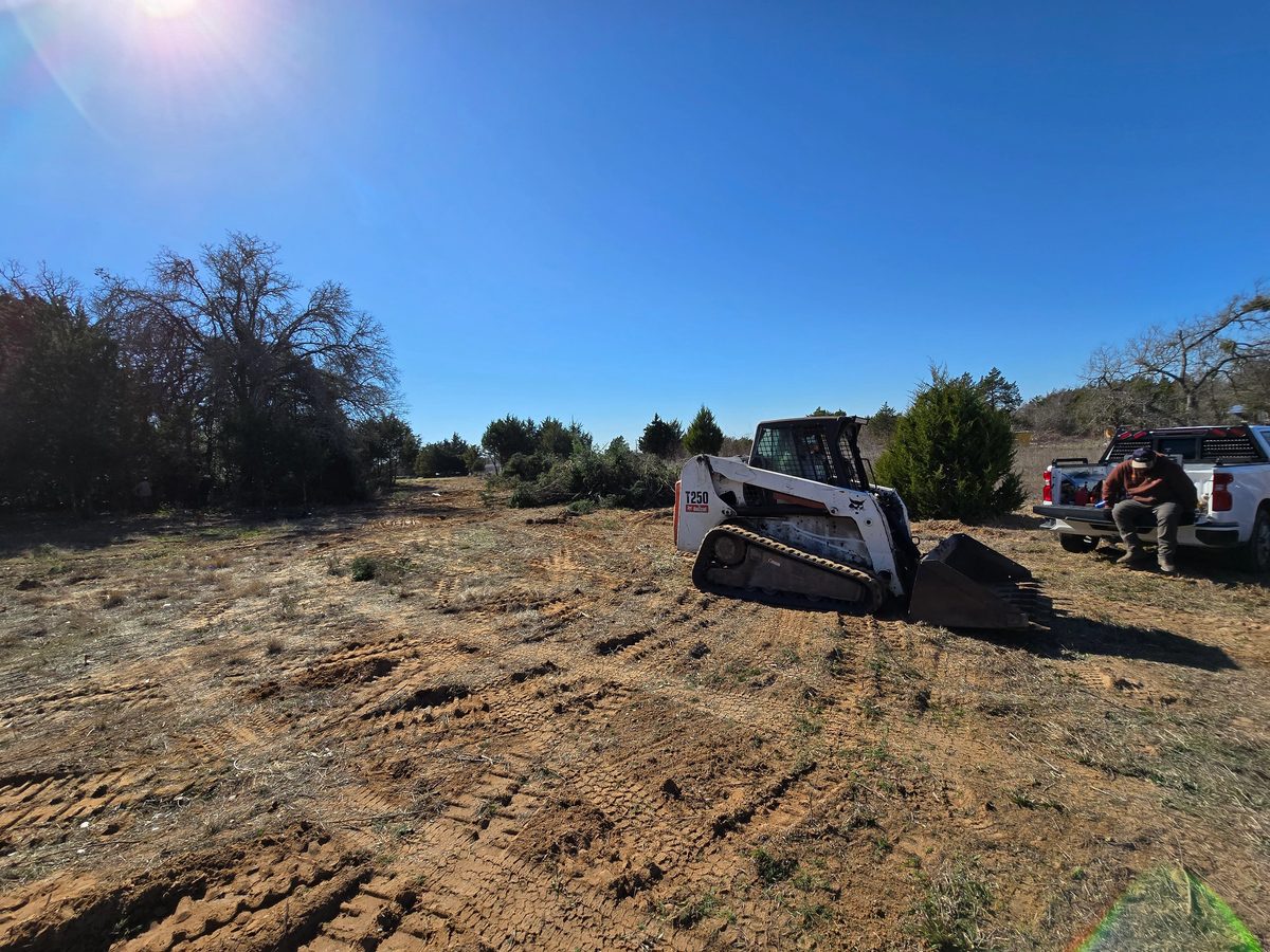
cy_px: 476
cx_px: 635
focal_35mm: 13
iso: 50
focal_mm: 2.2
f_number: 2.2
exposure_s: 1/2628
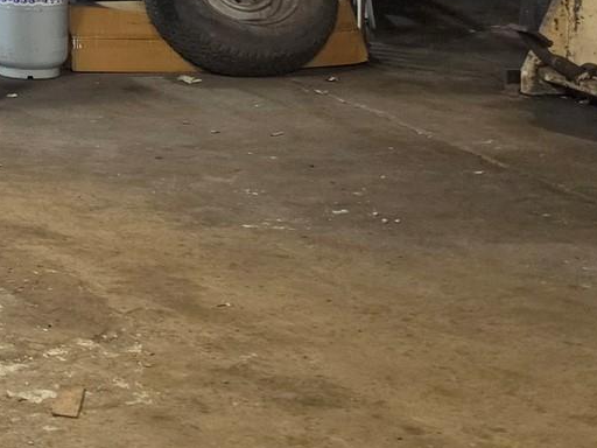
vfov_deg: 15.3
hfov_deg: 17.6
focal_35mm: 92
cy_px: -144
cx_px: -451
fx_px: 1587
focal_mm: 6.5
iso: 800
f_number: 1.4
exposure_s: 1/120
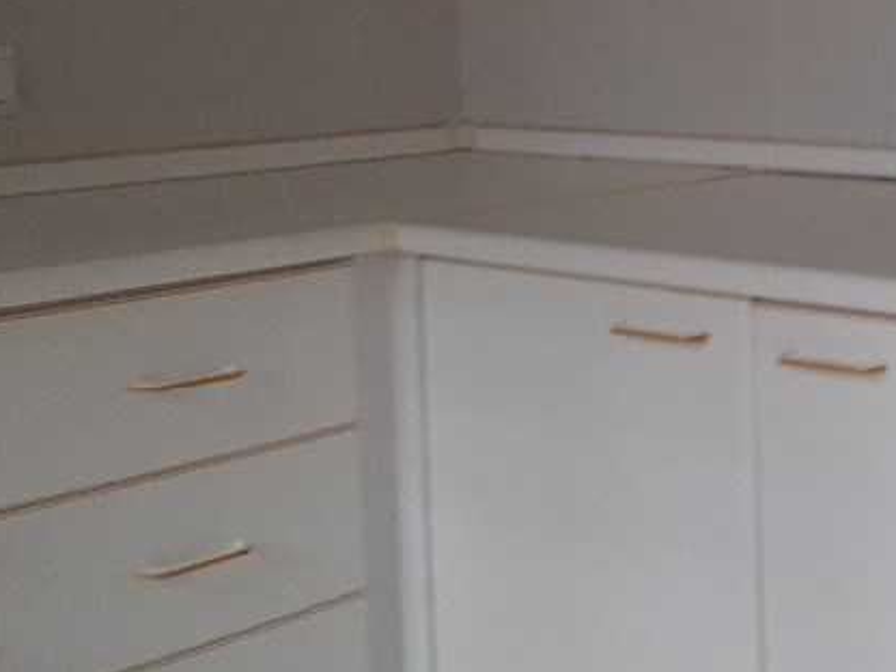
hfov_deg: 28.7
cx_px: 851
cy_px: 95
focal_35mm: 64
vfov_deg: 22.5
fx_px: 1657
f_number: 1.7
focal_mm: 3.93
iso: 125
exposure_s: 1/50
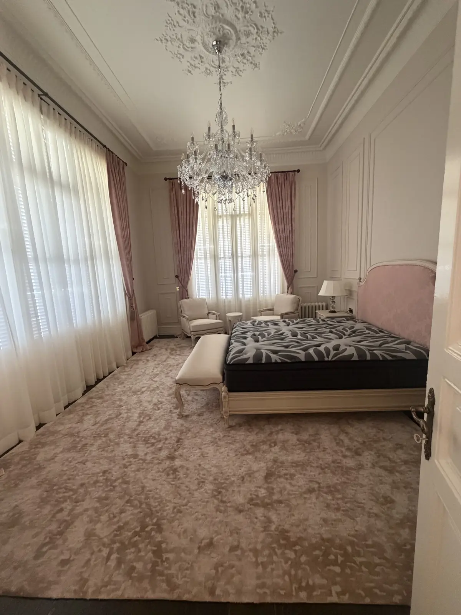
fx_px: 249
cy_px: 308
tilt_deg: -8.2
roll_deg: +1.8
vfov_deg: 102.1
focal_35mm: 14
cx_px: 230
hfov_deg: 85.7
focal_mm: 2.22
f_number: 2.2
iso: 500
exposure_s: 1/60
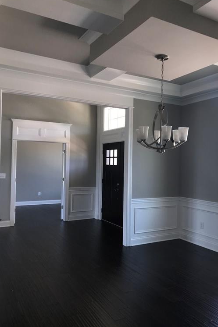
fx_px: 273
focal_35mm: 30
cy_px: 163
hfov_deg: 43.5
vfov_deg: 61.9
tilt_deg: +0.4
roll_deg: -1.2
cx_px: 119
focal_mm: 3.99
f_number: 1.8
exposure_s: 1/35
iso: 20
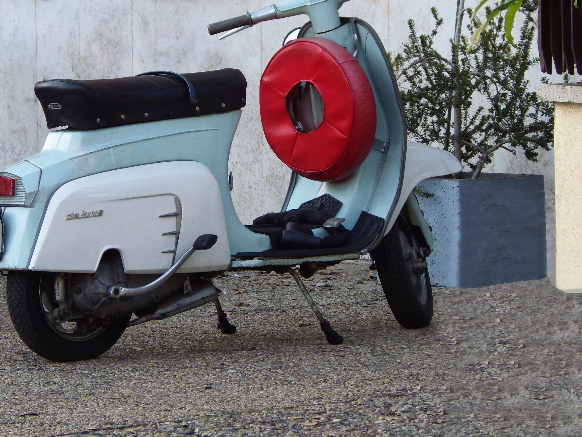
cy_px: 184
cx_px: 235
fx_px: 4607
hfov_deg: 7.2
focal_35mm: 274
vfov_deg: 5.4
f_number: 5.5
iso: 100
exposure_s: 1/50
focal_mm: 39.1
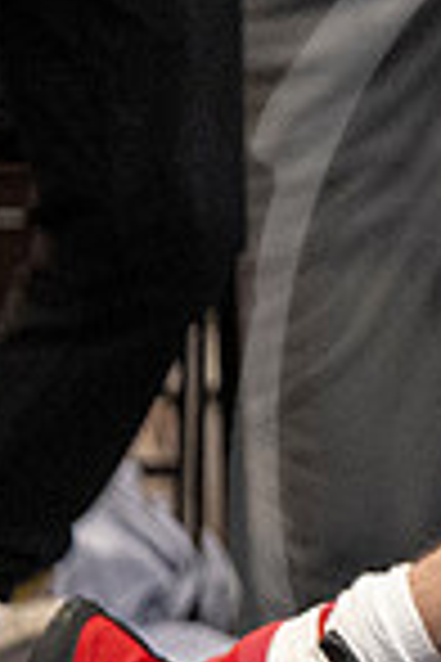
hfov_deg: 0.8
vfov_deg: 1.2
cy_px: 1634
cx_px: 1270
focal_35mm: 1657
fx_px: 30445
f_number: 2.8
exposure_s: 1/1000
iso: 3200
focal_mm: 175
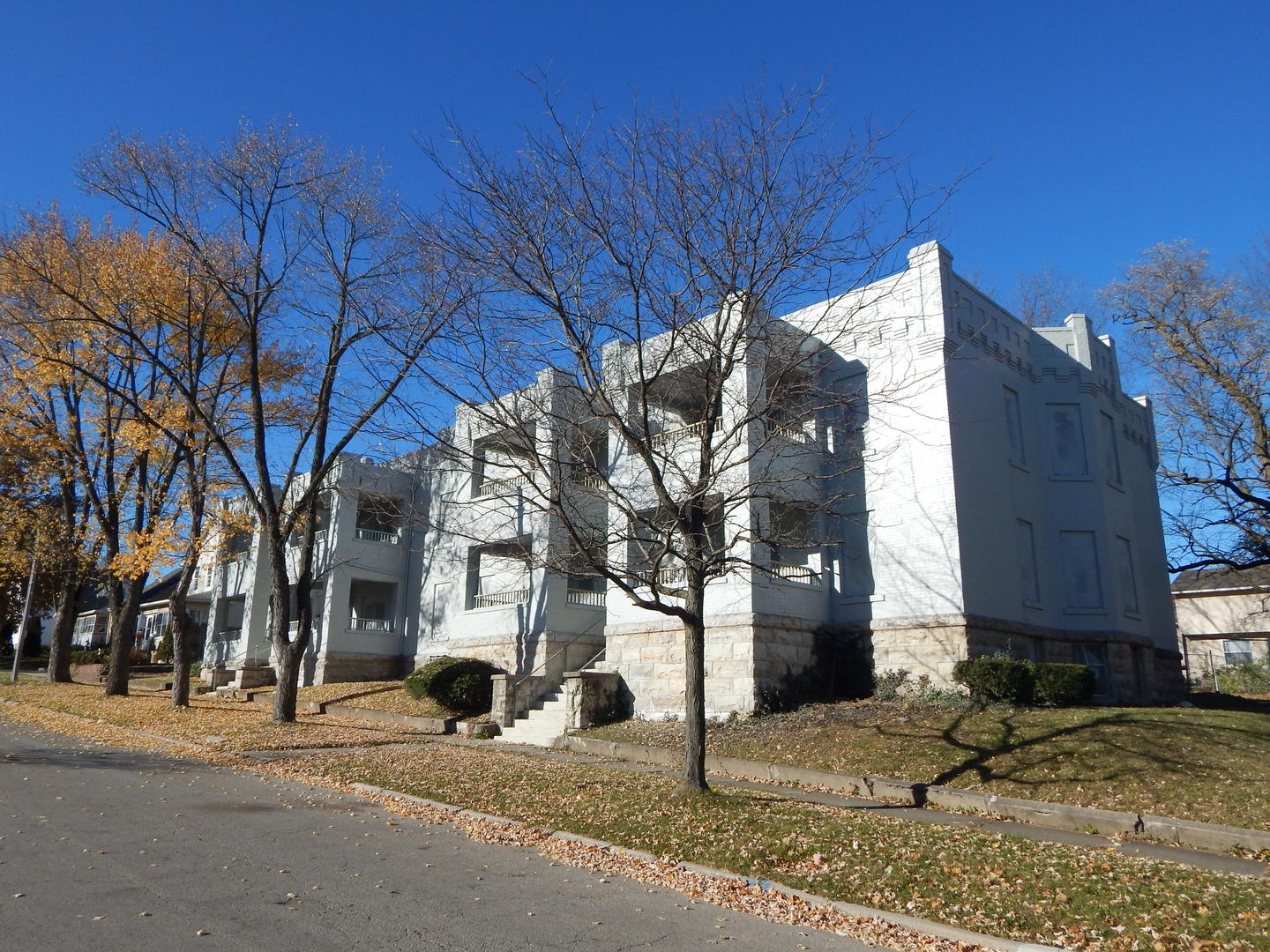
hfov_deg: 69.4
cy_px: 476
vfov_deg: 54.9
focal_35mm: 25
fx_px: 917
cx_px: 635
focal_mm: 4.5
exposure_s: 1/640
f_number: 6.1
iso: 125
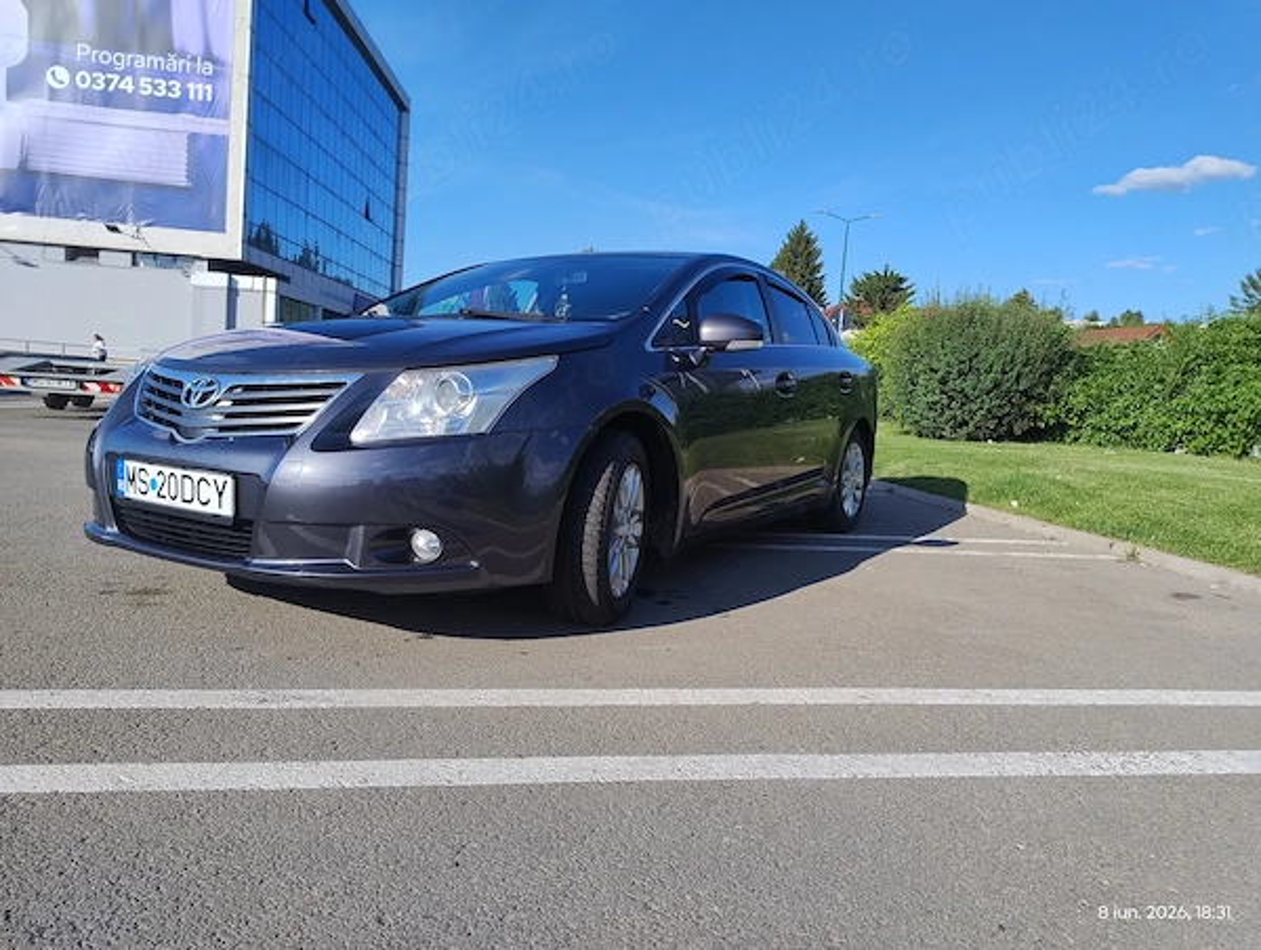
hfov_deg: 71.5
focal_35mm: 24
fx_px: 876
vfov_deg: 57.0
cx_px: 630
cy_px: 475
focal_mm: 5.56
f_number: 1.8
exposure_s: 1/1380
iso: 100
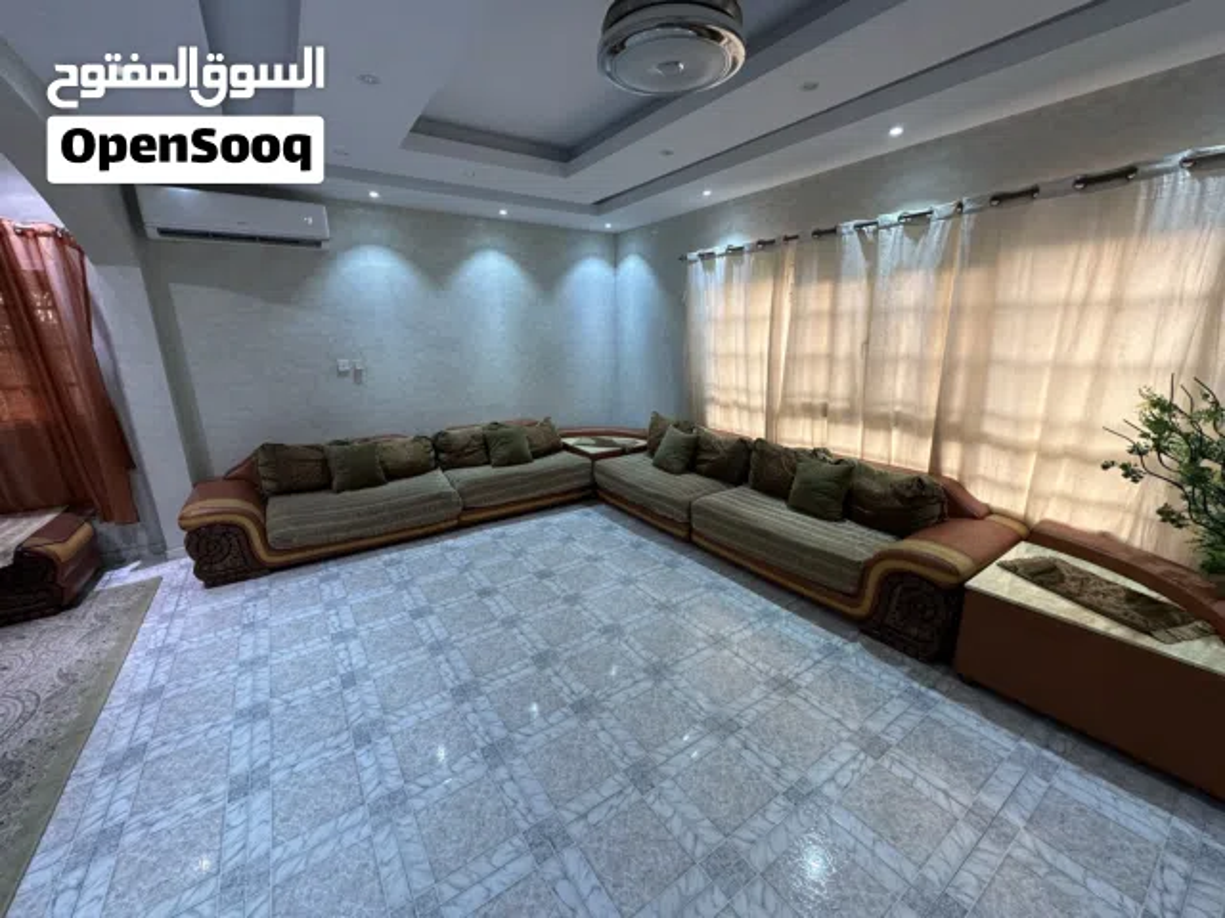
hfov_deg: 102.1
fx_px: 495
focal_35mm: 14
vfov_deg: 85.7
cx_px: 612
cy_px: 459
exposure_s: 1/50
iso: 160
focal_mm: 2.22
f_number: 2.2
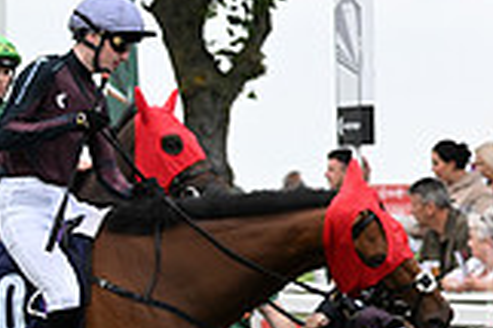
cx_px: 882
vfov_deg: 5.4
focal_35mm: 252
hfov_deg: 7.9
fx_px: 3447
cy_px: 326
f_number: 4.5
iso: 800
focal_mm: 70
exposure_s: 1/640
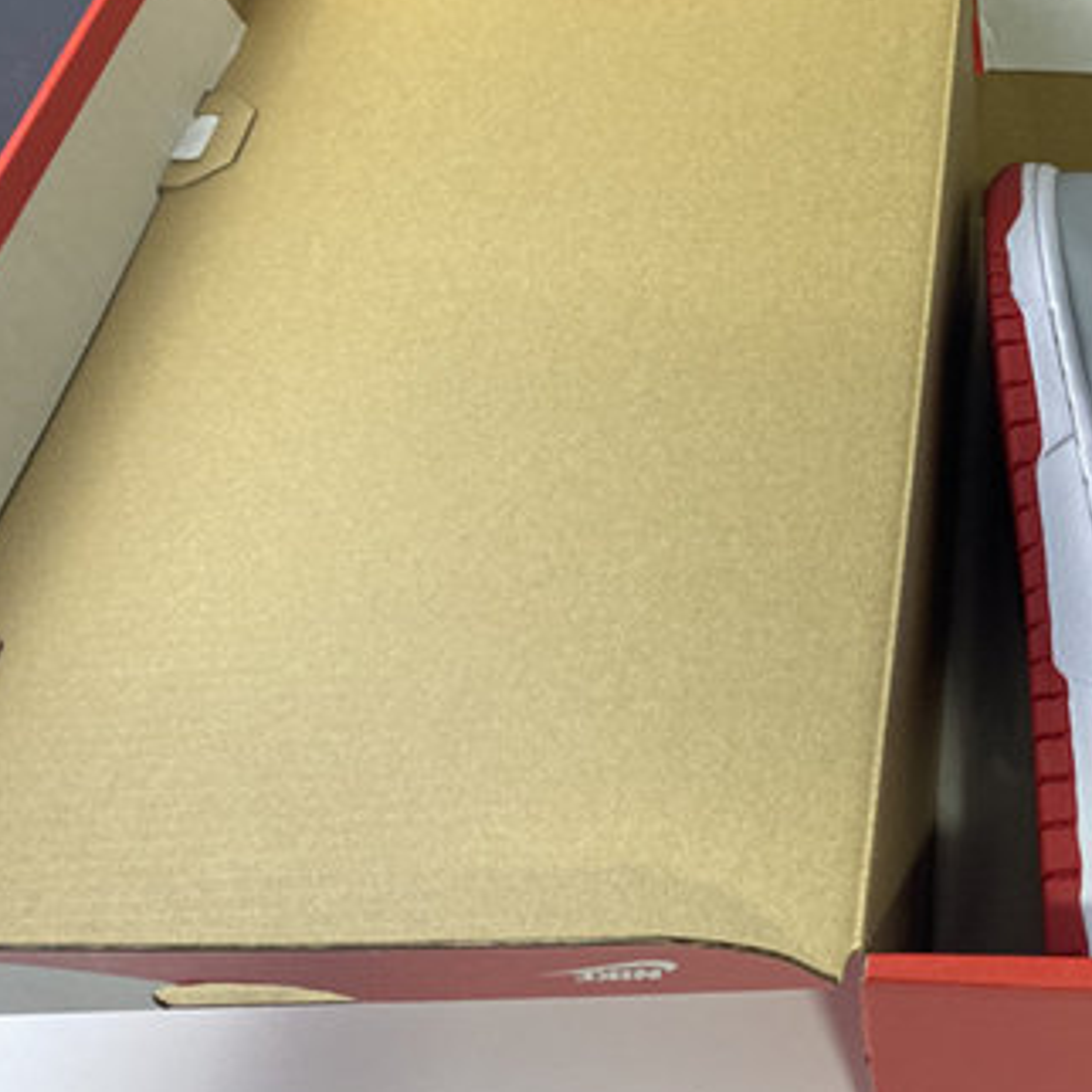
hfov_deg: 31.5
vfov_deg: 34.0
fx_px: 1785
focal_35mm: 50
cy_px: 483
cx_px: 1089
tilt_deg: -47.7
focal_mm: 4.25
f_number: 1.8
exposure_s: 1/60
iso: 160
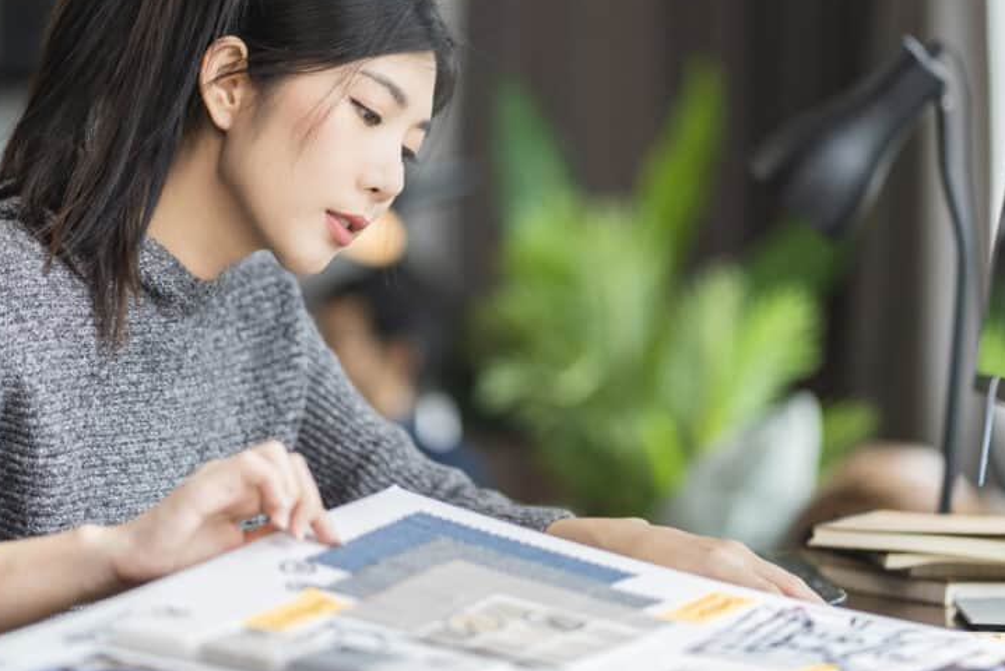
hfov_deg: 16.9
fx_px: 3379
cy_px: 282
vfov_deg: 11.3
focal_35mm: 121
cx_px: 498
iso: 640
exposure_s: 1/1600
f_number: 1.8
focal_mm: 85
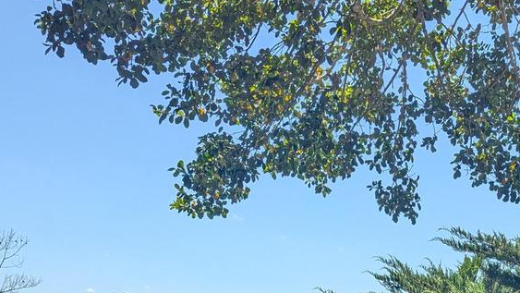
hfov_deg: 31.0
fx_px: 924
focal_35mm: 67
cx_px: 375
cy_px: 481
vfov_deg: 16.0
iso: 46
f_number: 1.85
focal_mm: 6.81
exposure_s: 1/1742
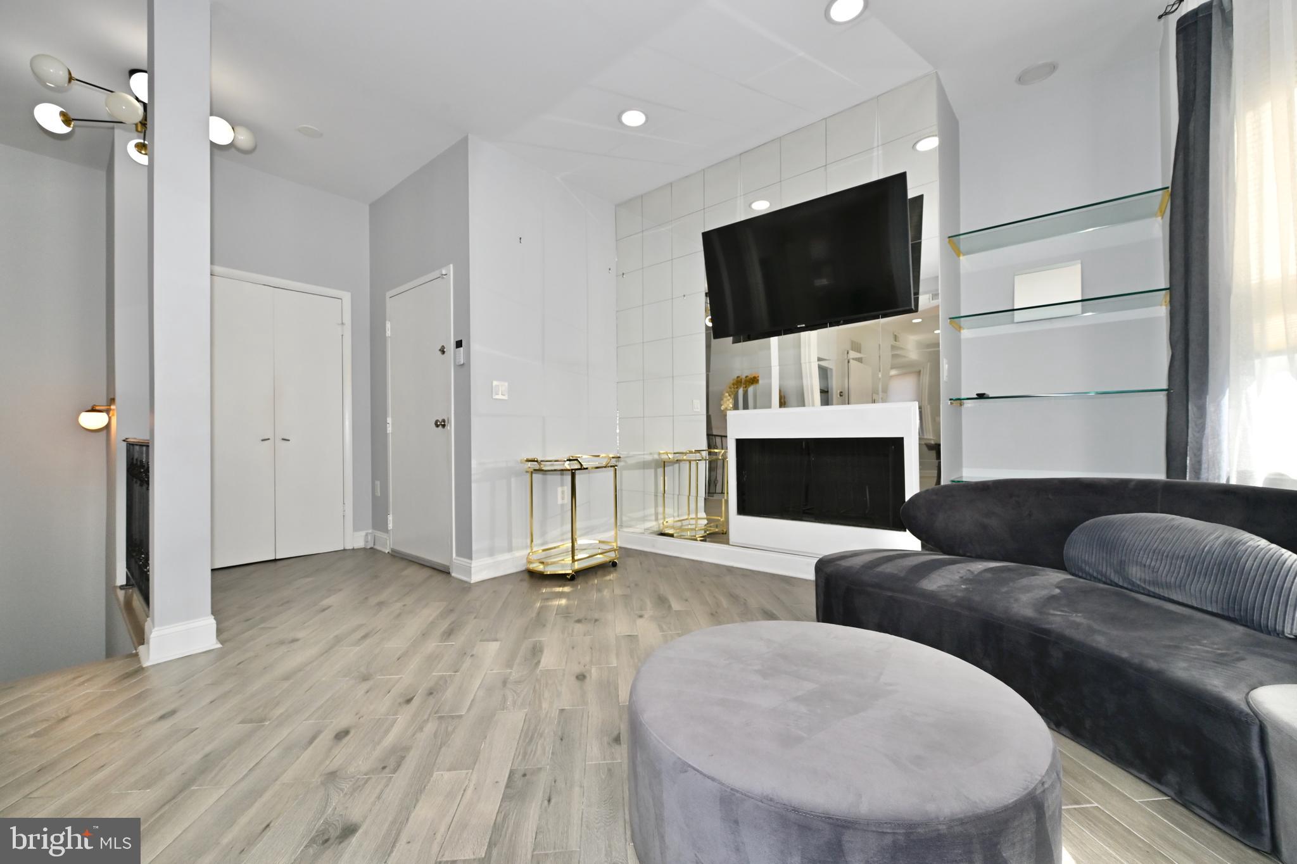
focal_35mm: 14
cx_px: 648
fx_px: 504
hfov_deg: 104.3
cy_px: 432
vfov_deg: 81.2
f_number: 8
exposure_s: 1/160
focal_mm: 14
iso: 900
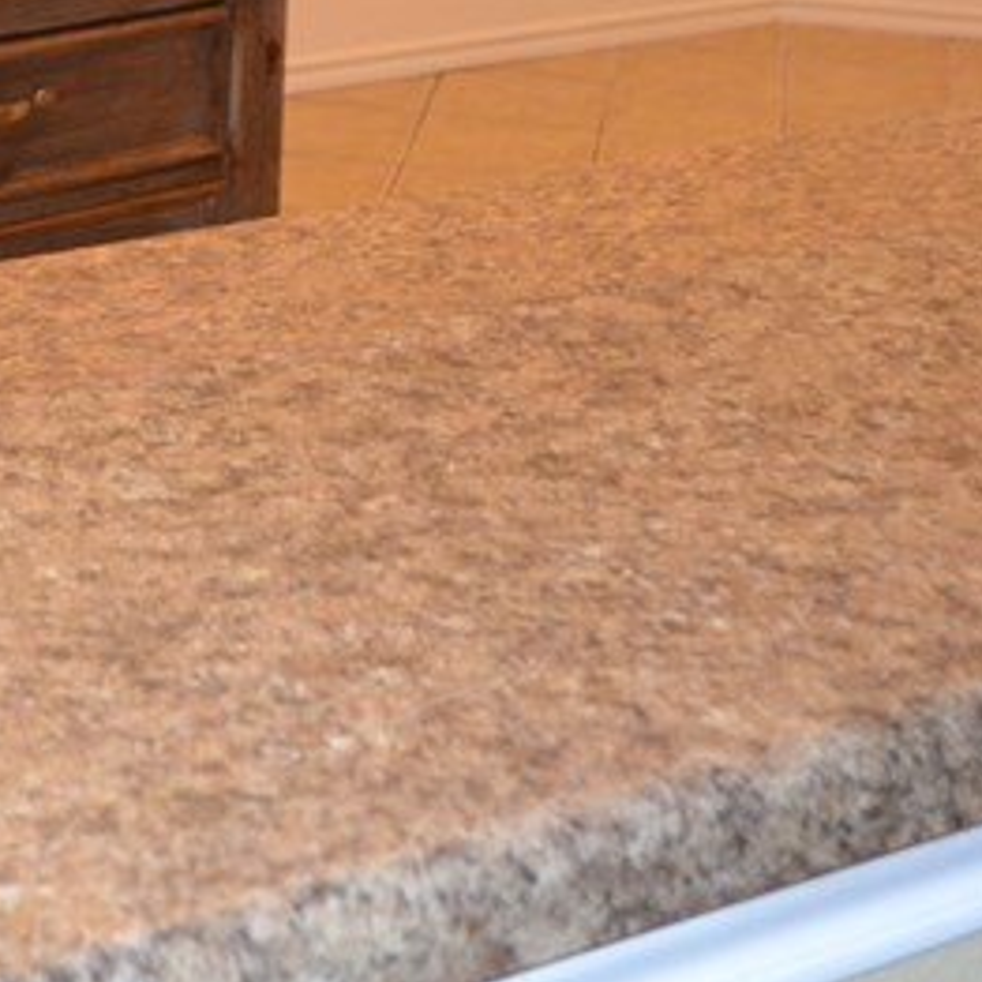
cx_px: -73
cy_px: -358
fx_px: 3049
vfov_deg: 17.0
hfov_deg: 17.7
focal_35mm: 95
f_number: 3.5
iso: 1100
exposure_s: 1/60
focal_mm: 18
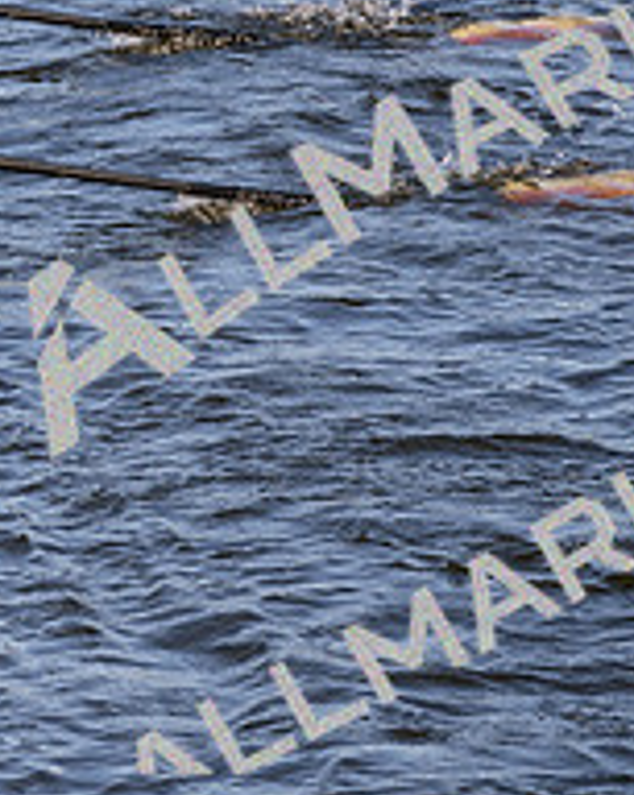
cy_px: 64
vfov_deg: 3.4
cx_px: -327
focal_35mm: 568
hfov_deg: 2.7
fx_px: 13354
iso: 250
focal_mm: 200
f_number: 4
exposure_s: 1/2500
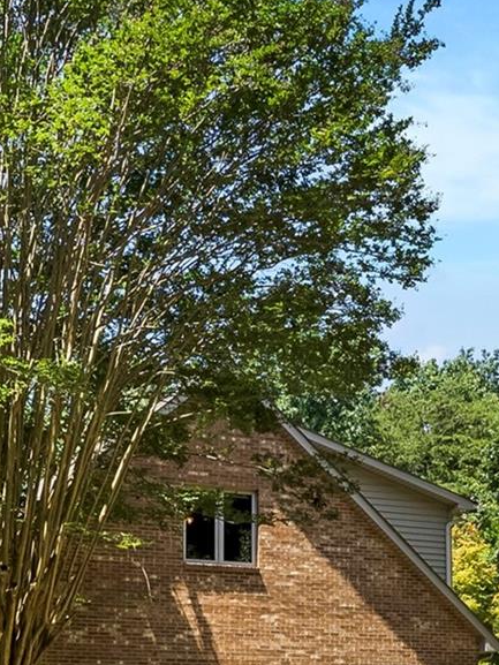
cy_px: 590
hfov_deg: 24.3
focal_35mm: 59
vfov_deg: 31.1
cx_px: 105
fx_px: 1141
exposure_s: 1/1600
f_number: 9
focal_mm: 17.4
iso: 1000
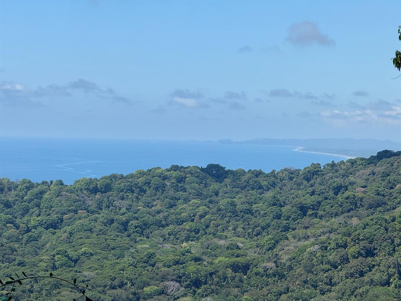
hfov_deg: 16.4
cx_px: 200
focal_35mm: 120
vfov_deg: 12.3
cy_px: 150
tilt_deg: -1.0
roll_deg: -1.3
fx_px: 1390
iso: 50
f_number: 2.8
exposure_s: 1/1451
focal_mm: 15.66
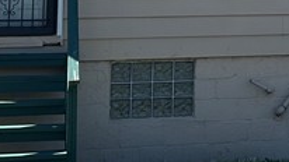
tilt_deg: +10.3
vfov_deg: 8.3
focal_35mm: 141
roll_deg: +0.5
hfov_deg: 14.6
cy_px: -140
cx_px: 366
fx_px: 1081
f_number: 1.5
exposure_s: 1/1808
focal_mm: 5.7
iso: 50
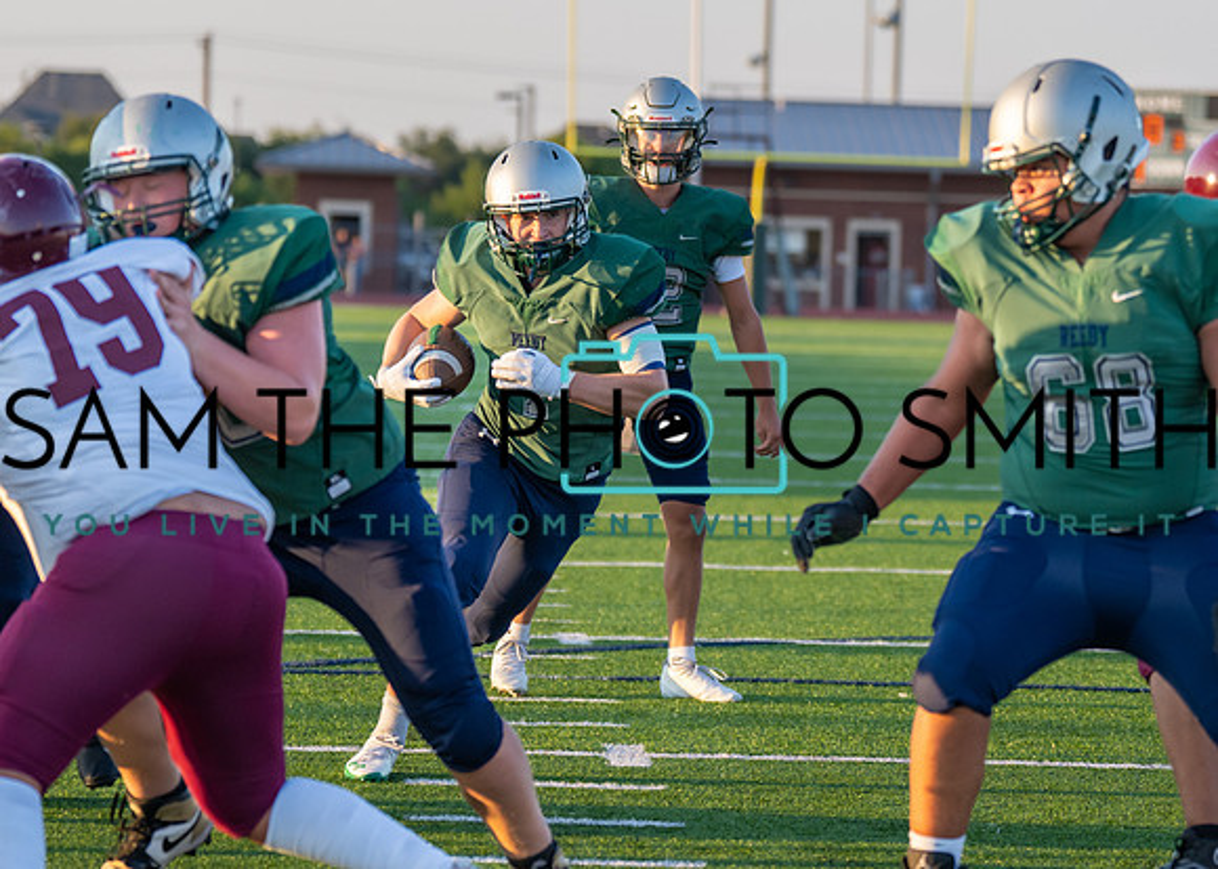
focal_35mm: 175
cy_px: 481
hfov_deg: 11.5
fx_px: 6058
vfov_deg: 8.2
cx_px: 710
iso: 320
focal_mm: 99
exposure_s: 1/1000
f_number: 2.8
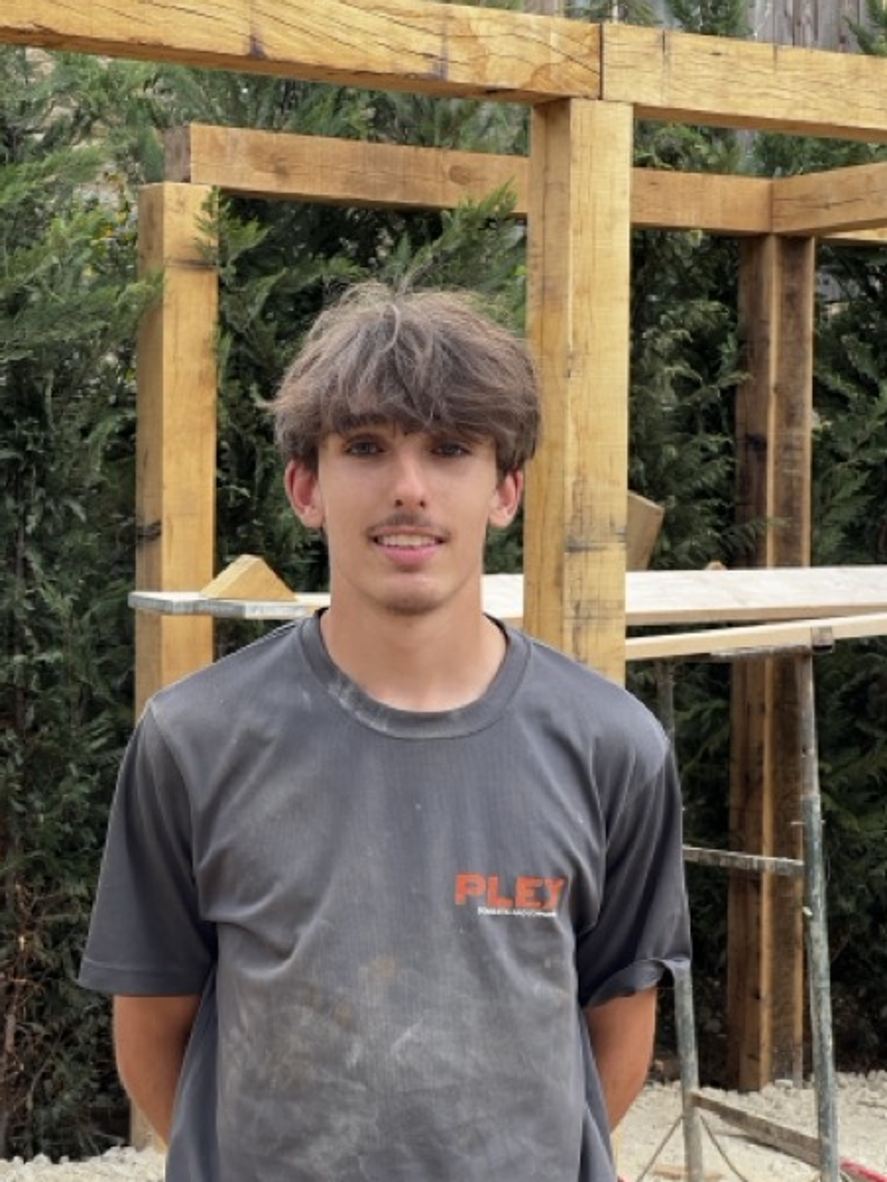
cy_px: 590
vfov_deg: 23.8
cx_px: 423
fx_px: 2801
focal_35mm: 82
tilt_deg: -0.1
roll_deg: -0.8
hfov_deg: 18.0
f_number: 2.8
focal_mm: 9
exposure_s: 1/99
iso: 40
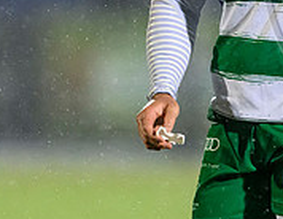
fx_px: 13647
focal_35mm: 1649
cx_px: 272
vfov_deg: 0.9
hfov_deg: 1.2
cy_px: -78
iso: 8000
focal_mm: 400
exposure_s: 1/1600
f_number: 3.2
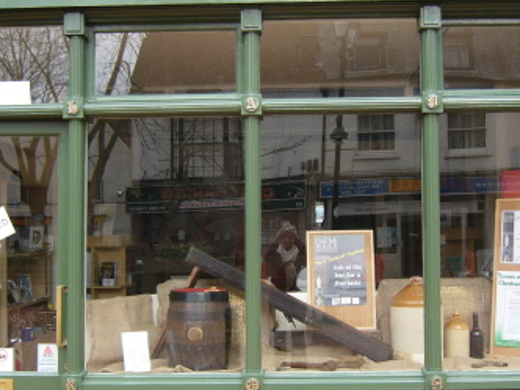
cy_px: 191
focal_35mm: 54
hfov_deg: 35.5
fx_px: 811
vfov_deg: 27.0
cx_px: 254
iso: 50
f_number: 2.8
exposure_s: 1/100
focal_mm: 5.8
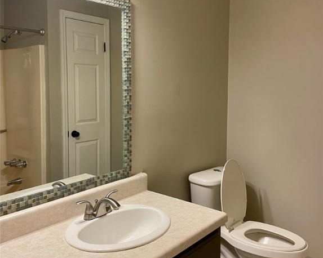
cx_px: 162
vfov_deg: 43.3
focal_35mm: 34
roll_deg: +0.4
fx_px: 325
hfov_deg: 52.9
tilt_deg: -3.4
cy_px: 113
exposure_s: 1/60
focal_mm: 4.2
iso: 100
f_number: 1.6
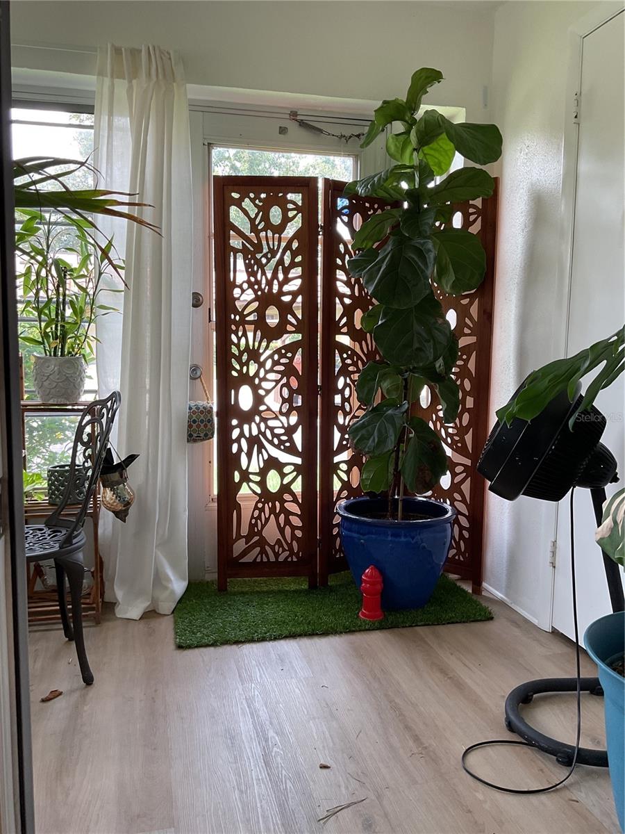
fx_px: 698
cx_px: 312
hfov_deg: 48.2
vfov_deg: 61.7
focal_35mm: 29
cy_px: 417
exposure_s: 1/120
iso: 50
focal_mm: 3
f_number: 1.8
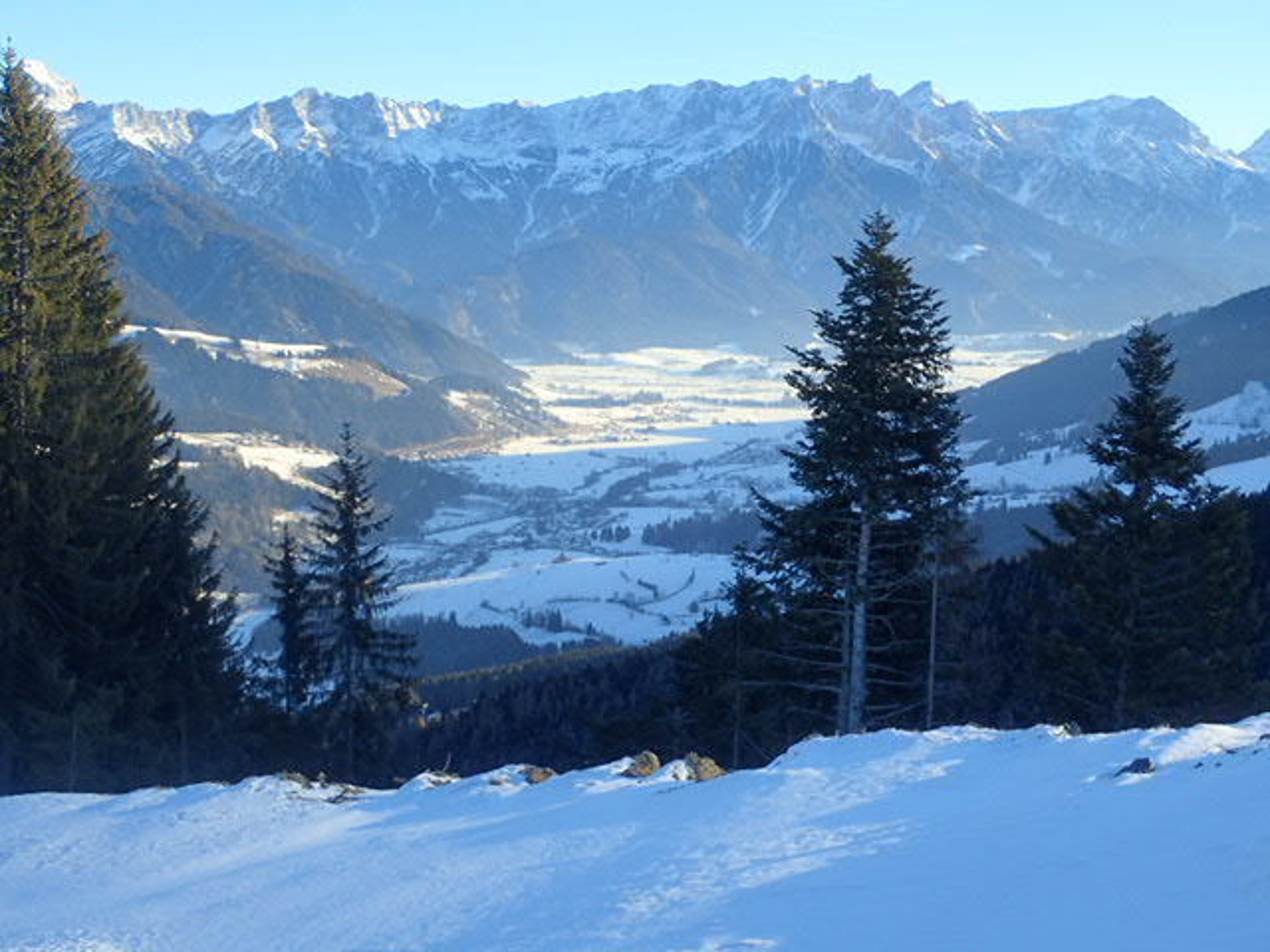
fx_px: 1944
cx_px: 635
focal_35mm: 53
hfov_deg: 36.2
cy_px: 476
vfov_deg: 27.5
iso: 100
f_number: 4.5
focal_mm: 9.61
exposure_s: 1/250
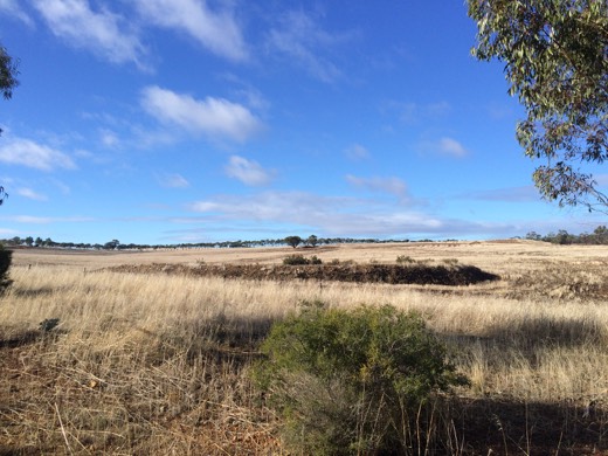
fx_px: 509
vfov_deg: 48.2
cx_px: 304
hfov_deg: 61.7
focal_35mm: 29
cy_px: 228
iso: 32
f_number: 2.2
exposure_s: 1/2053
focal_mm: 4.15
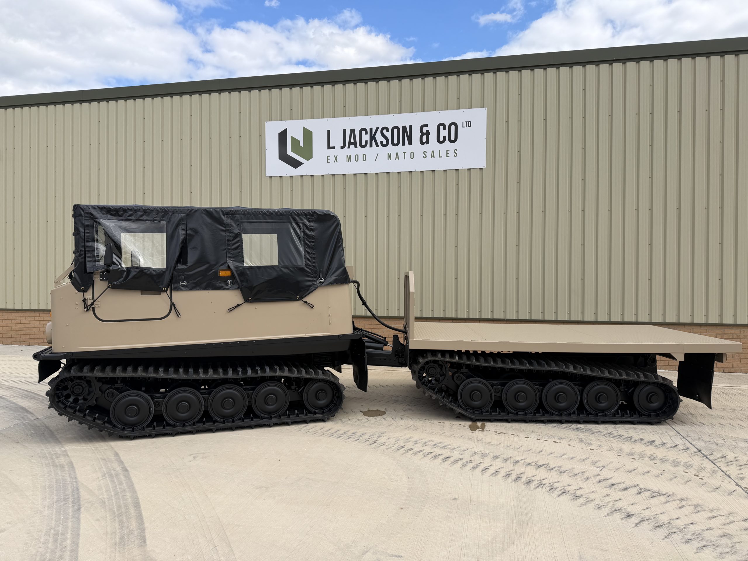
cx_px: 374
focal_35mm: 24
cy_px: 280
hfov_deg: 71.6
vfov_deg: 56.8
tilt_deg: +0.2
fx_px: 519
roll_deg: +0.3
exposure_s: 1/3279
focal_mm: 6.76
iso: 80
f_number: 1.78
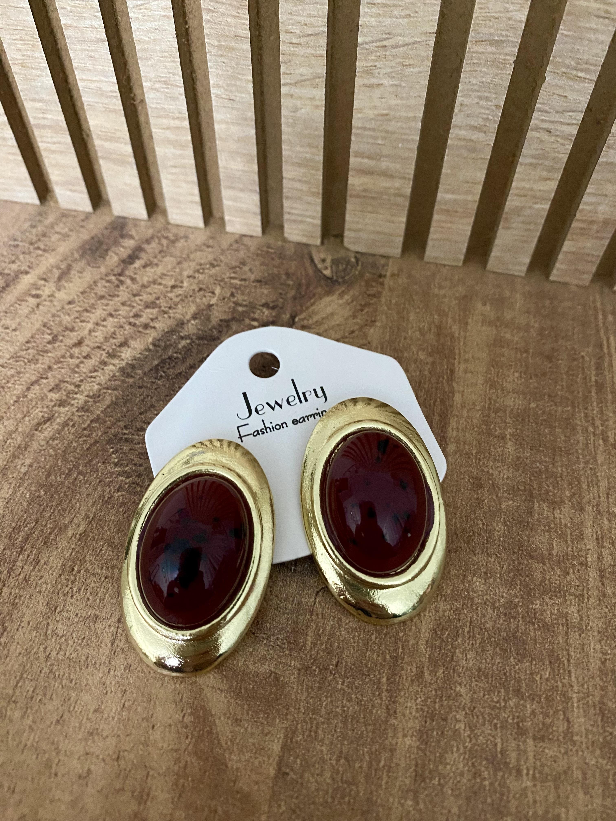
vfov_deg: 69.4
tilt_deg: -60.7
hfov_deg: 54.9
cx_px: 308
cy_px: 410
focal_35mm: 25
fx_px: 593
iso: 640
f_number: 1.8
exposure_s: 1/25
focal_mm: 4.25
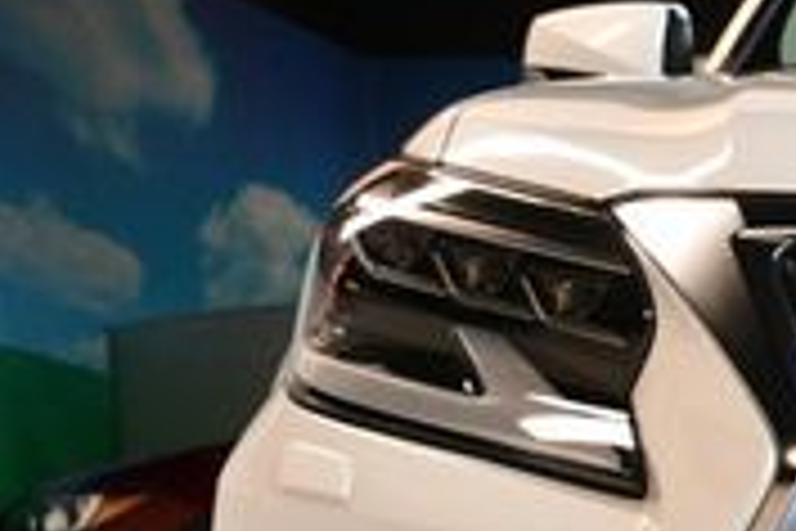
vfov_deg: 9.4
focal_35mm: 145
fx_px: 3206
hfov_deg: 12.8
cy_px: 608
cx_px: 1435
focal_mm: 27
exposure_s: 1/125
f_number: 4
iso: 1100
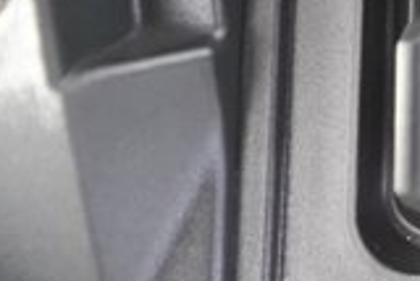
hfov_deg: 16.7
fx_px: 1121
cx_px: 806
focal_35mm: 96
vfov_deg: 13.8
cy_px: -68
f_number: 2.8
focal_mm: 24
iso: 12800
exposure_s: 1/40
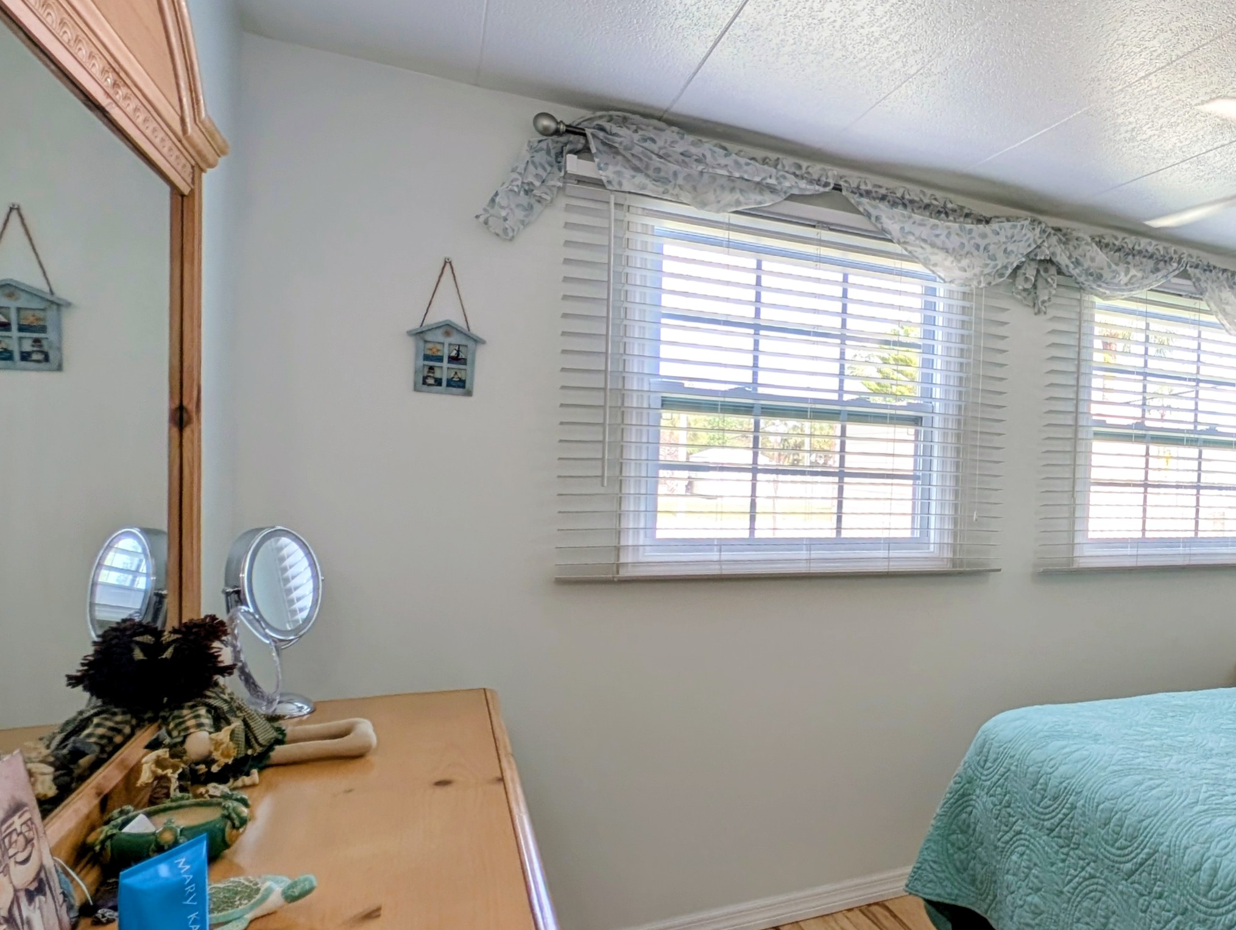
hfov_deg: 65.9
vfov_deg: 61.2
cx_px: 1064
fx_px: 787
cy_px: 490
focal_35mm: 22
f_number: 1.95
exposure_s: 1/147
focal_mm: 2.23
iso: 42
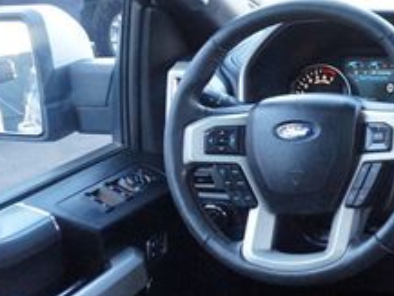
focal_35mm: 68
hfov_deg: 23.9
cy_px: 94
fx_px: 774
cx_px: 556
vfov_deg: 21.5
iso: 1600
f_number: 4
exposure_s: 1/160
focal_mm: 16
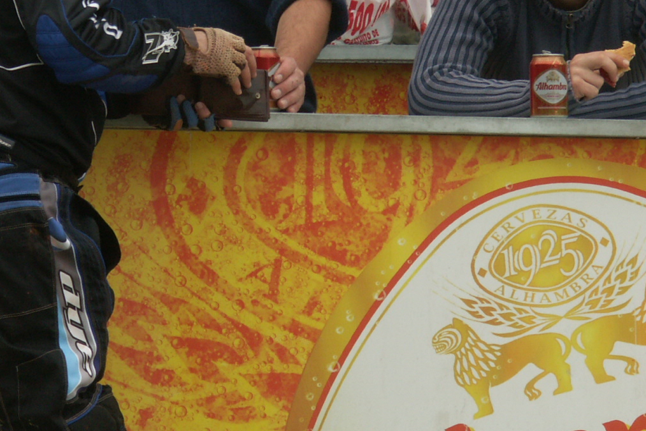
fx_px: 9420
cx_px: 190
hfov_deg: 3.9
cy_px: -177
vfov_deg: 2.6
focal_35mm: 525
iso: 64
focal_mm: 50.8
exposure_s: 1/125
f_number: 7.1
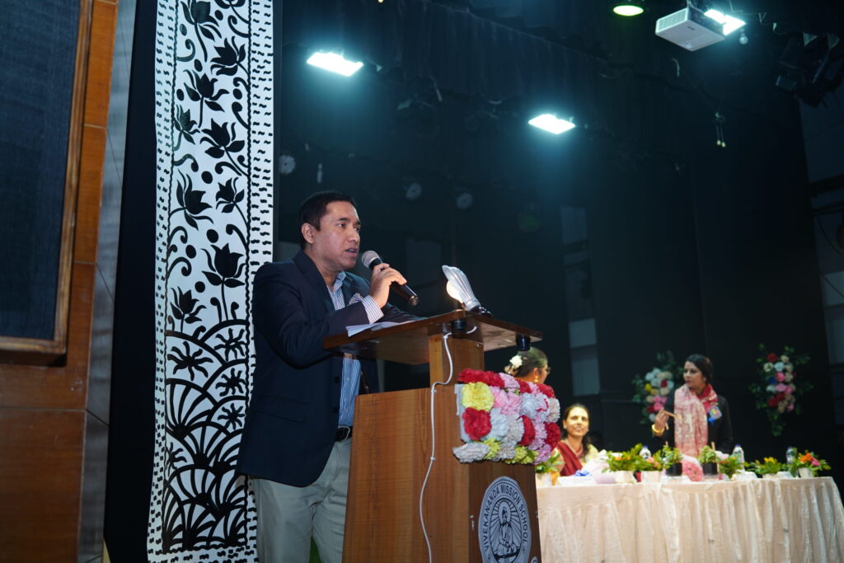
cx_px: 422
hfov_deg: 54.4
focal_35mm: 35
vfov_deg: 37.9
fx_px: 821
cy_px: 282
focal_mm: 35
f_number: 2.5
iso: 250
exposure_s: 1/200
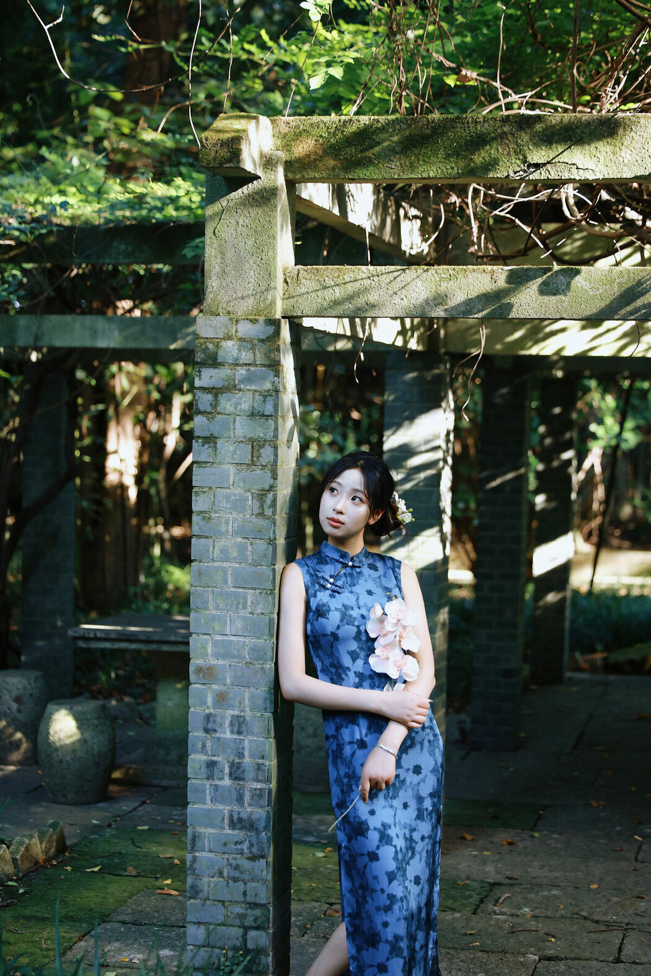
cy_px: 488
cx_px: 326
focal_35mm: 69
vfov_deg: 29.2
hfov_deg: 19.7
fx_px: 1871
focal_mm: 70
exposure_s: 1/250
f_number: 2.8
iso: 1250
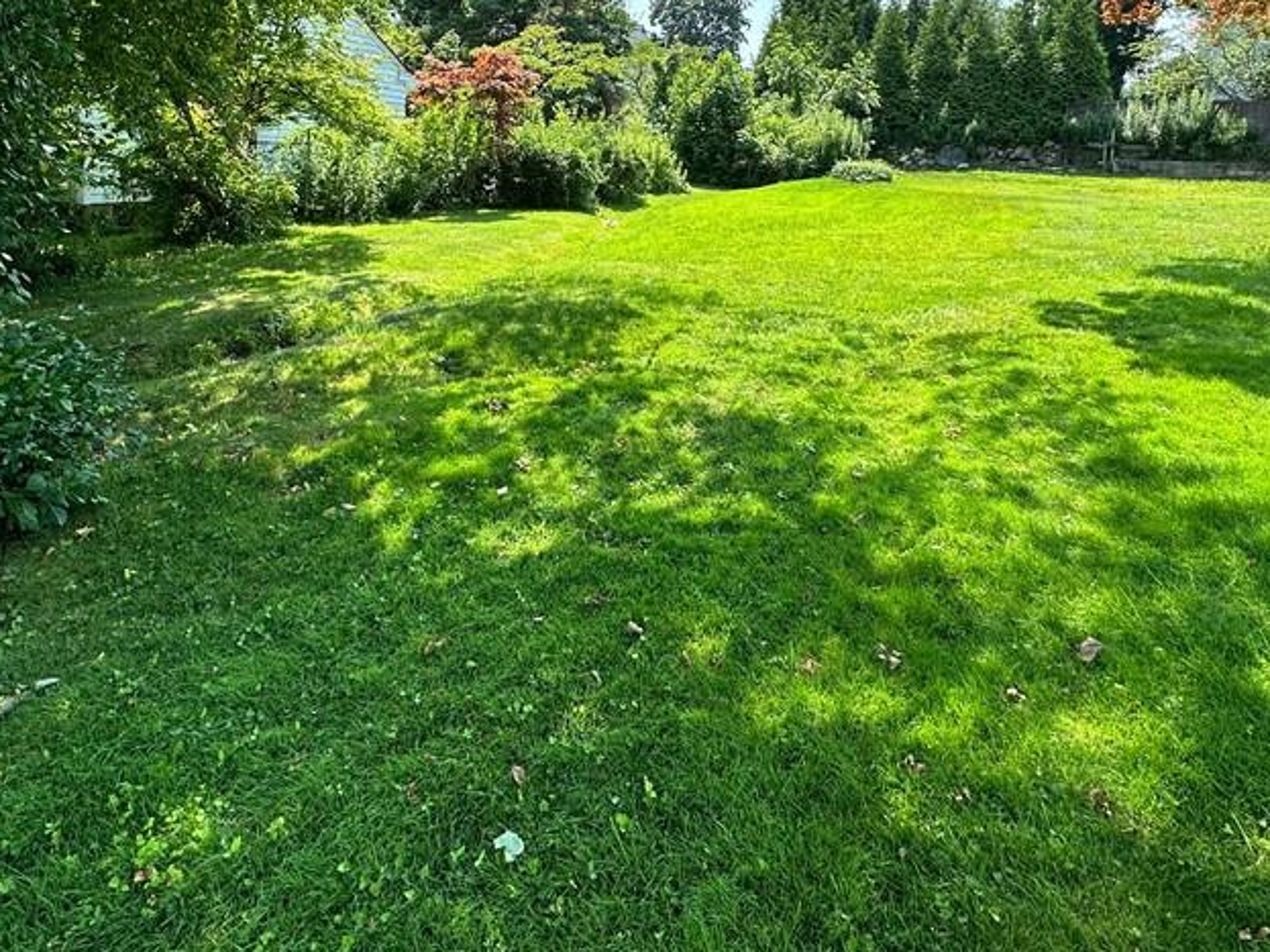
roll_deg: -3.0
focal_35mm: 23
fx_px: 844
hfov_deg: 73.9
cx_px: 595
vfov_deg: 54.4
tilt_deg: -2.2
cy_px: 177
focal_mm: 2.22
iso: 40
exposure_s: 1/888
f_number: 2.2
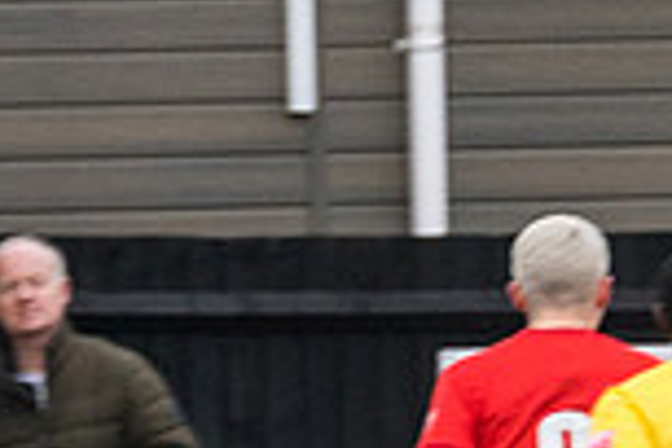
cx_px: 897
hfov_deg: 0.8
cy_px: 1017
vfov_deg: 0.5
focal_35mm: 2685
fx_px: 50116
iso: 800
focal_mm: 300
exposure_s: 1/400
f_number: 5
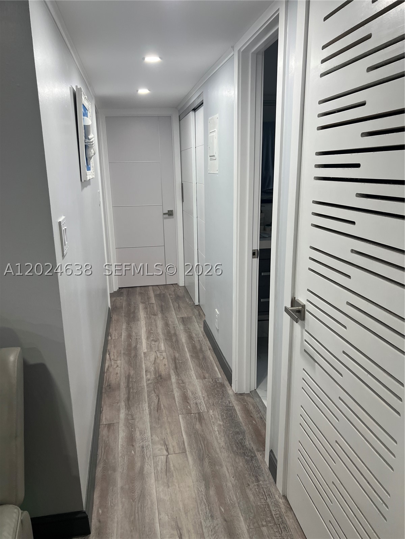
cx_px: 202
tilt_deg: -13.4
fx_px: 406
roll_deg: +2.0
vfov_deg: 67.3
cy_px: 270
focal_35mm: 26
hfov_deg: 53.1
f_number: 1.5
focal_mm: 5.7
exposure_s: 1/120
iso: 100
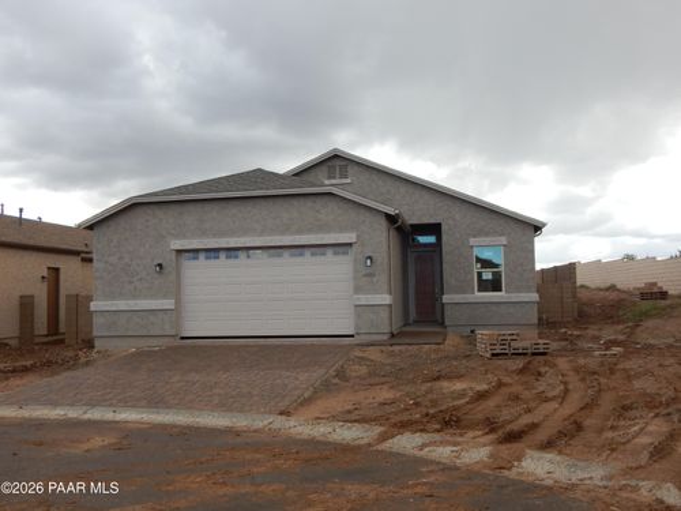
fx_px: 669
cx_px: 340
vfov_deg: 41.8
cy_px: 256
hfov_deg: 54.0
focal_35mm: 34
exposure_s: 1/500
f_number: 3.3
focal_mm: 6.1
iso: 125
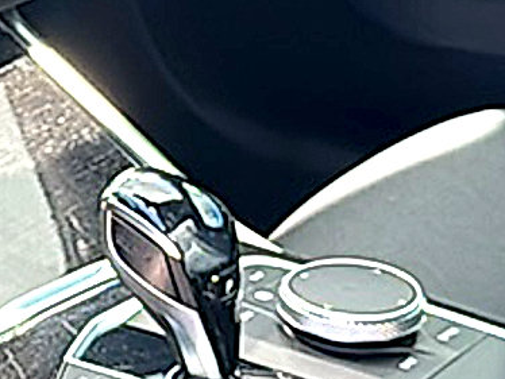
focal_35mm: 154
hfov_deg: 12.1
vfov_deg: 9.6
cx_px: -304
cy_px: 53
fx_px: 2248
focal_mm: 6.86
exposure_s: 1/541
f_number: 1.78
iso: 100
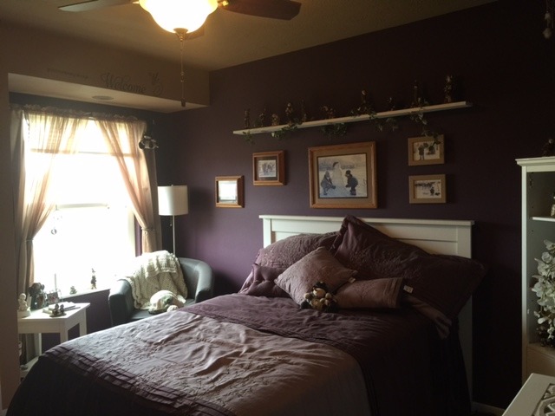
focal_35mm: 29
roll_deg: +0.2
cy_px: 208
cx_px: 278
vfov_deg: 48.2
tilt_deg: -2.1
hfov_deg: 61.7
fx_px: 465
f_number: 2.2
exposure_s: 1/15
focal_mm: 4.15
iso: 40
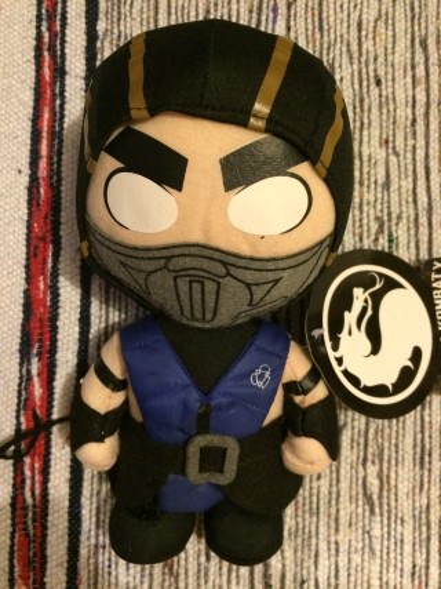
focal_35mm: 29
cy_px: 294
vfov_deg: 61.7
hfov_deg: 48.2
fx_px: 493
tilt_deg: -86.4
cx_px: 220
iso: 400
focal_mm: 4.15
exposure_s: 1/17
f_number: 2.2
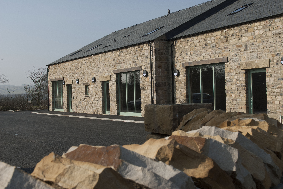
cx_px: 142
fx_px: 378
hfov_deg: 41.1
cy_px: 94
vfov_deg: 28.2
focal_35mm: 48
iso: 200
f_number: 10
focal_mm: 32
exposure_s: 1/350
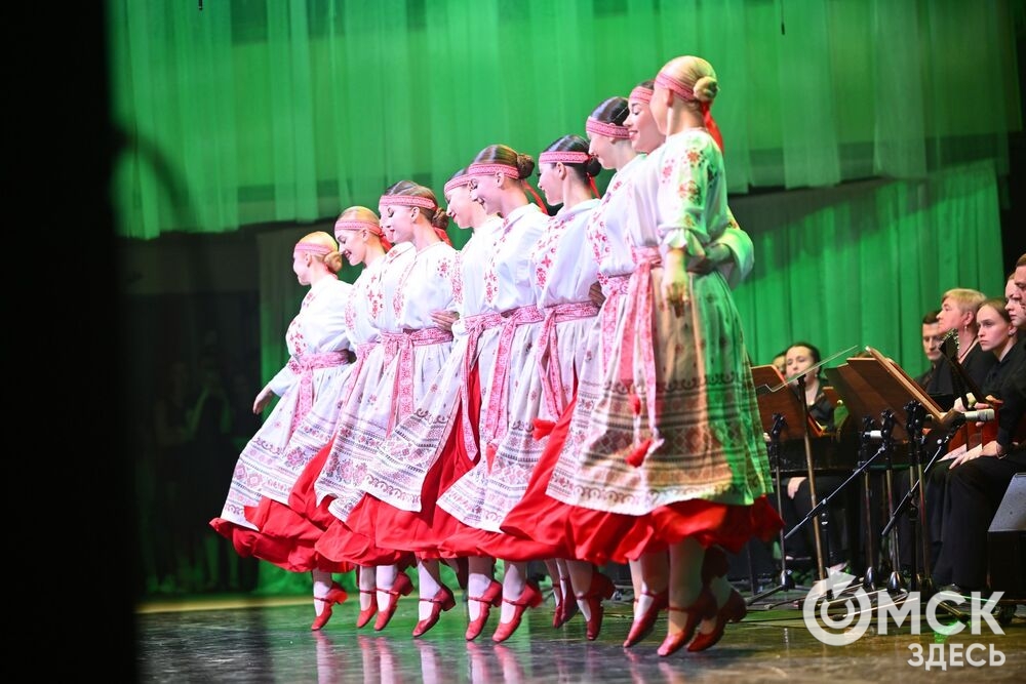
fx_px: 3420
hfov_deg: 17.1
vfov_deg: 11.4
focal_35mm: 120
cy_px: 342
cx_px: 513
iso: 1250
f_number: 2.8
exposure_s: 1/500
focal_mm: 120
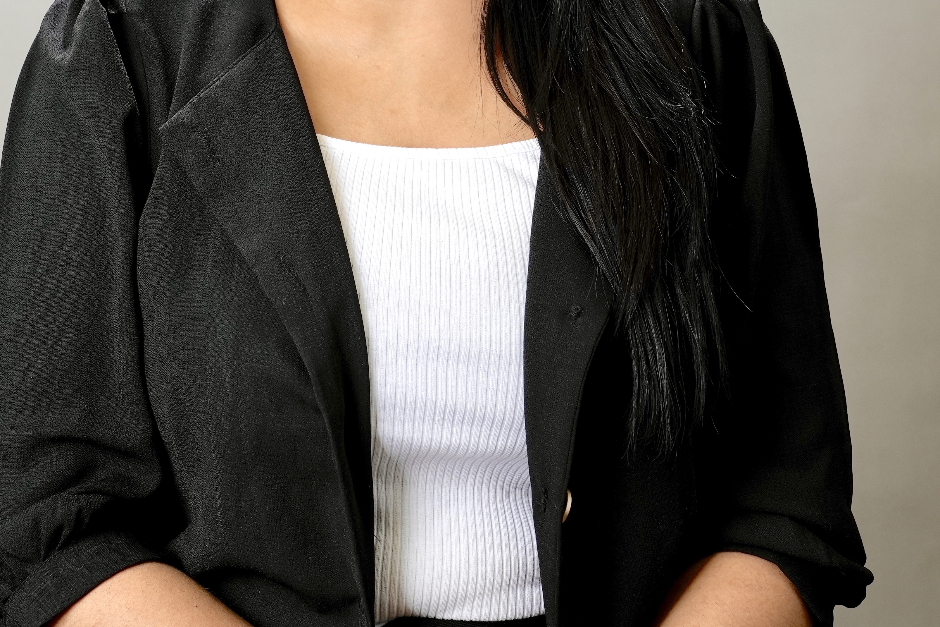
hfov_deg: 18.7
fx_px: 2846
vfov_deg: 12.4
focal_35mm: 109
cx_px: 410
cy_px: 36
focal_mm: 50
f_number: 5.6
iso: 200
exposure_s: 1/125
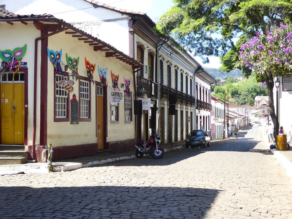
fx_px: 413
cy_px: 110
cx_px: 146
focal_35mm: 49
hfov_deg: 38.9
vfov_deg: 29.7
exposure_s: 1/125
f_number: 4
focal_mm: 8.4
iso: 80
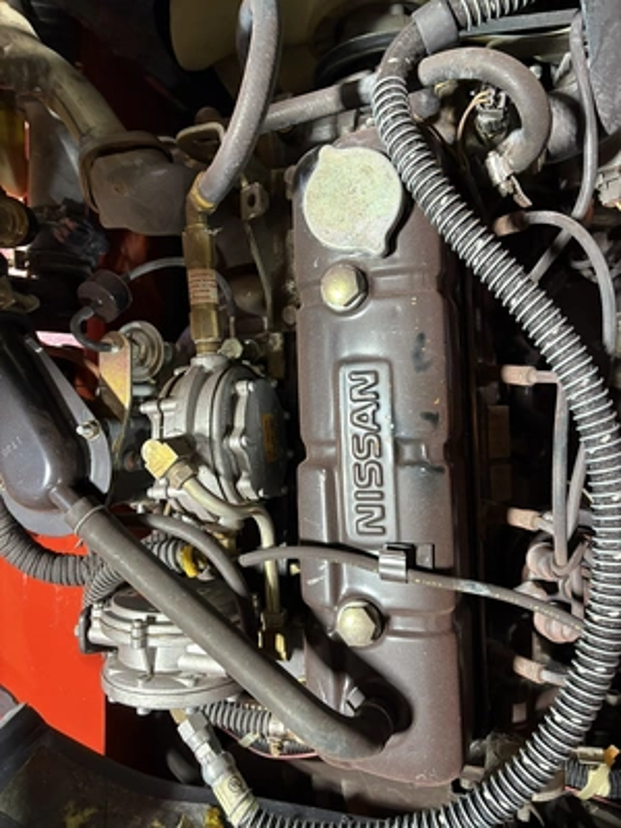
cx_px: 310
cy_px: 414
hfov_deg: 53.1
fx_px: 622
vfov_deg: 67.3
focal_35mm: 26
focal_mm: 5.96
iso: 400
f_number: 1.6
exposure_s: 1/60
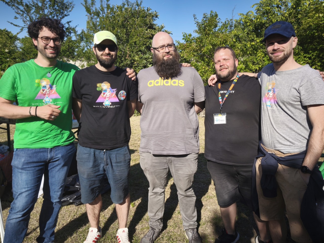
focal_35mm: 29
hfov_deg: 61.7
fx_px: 271
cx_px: 162
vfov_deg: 48.2
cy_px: 122
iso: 80
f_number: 1.7
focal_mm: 5.35
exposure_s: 1/2074
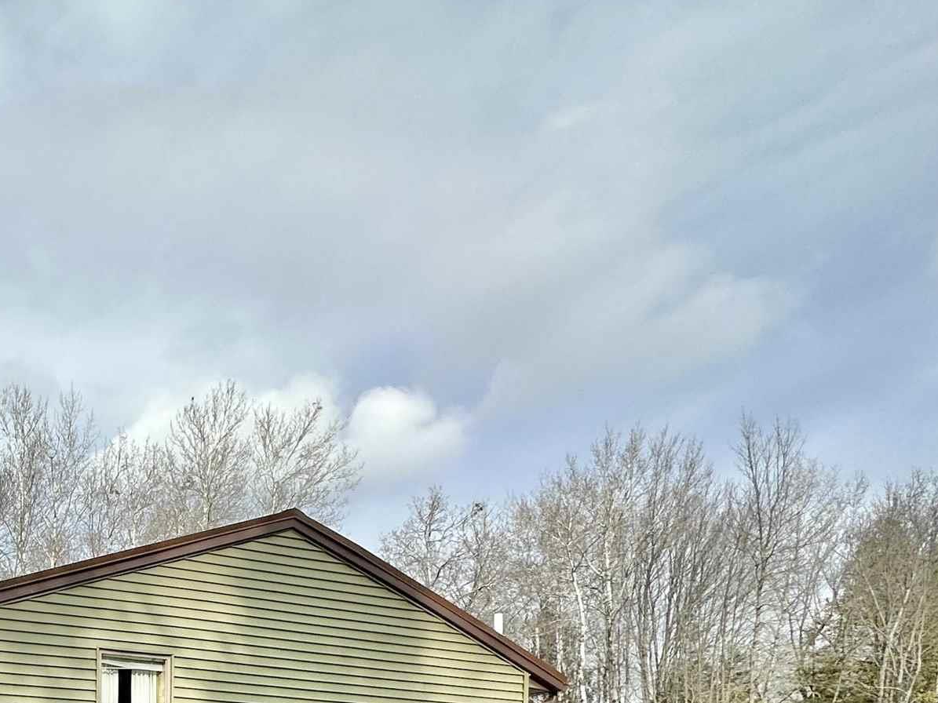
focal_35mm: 36
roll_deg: -0.3
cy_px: 834
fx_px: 975
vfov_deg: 32.9
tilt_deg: +0.8
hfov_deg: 38.8
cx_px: -170
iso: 40
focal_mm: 2.22
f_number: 2.2
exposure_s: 1/1453
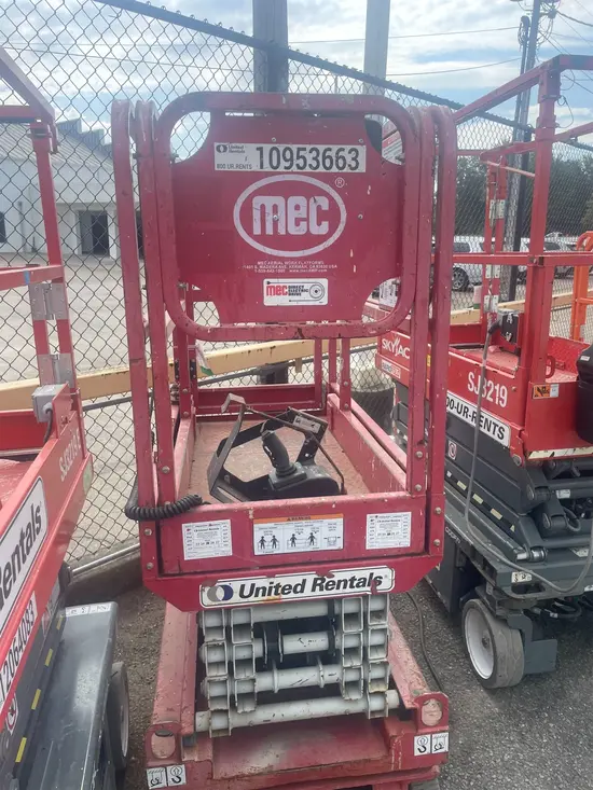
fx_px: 594
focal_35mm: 26
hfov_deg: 53.1
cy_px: 395
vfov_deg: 67.3
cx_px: 296
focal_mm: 4.2
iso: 32
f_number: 1.6
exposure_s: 1/1289
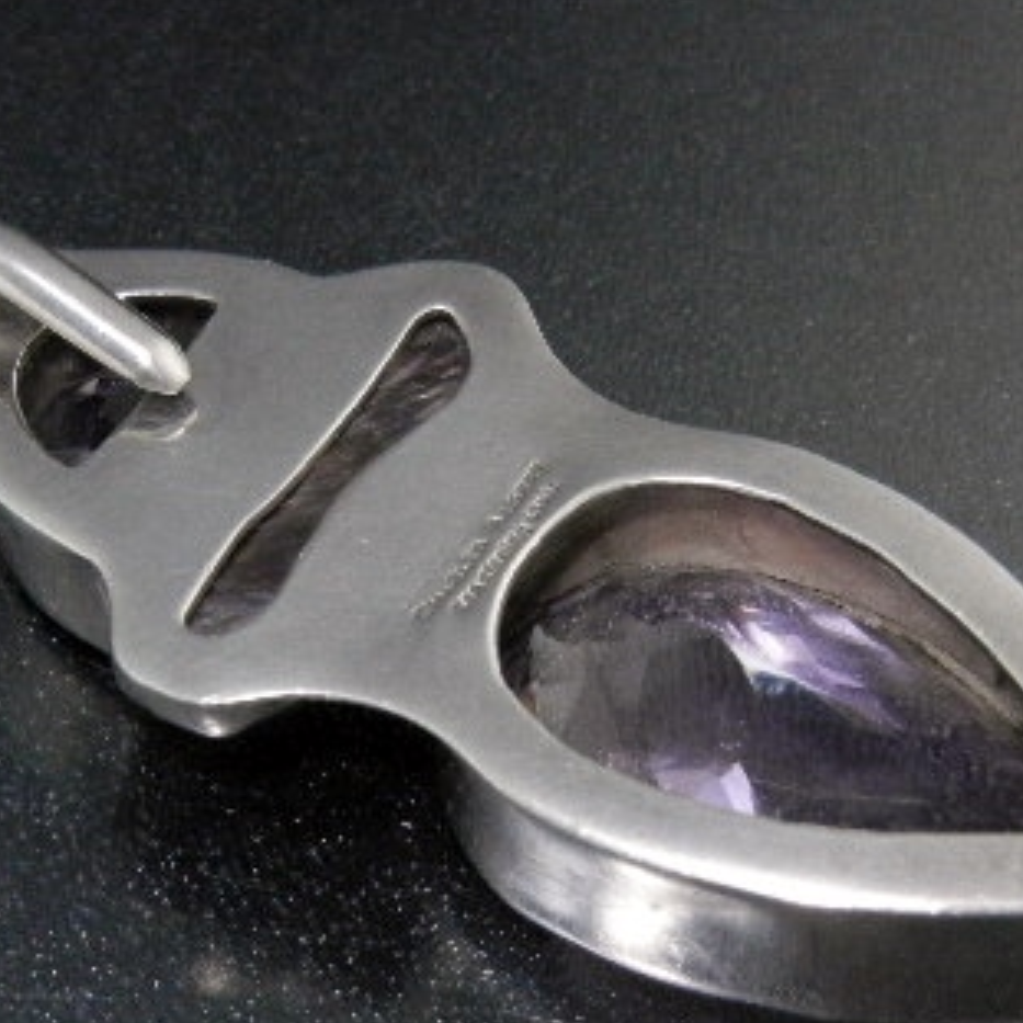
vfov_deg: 24.3
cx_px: 431
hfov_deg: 24.3
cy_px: 615
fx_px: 2374
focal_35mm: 71
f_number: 7.4
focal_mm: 7.1
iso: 800
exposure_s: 1/30
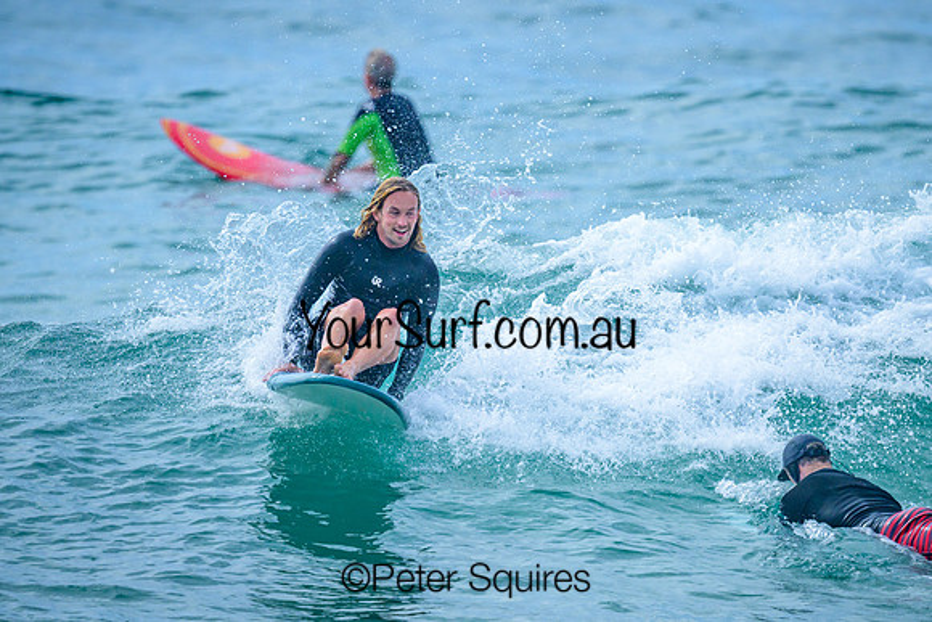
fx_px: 27531
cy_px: 367
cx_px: 475
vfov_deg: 1.3
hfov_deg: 1.9
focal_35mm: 1063
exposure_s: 1/3200
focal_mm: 800
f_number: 6.3
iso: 500
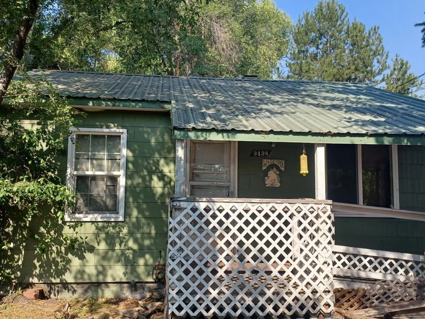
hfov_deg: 58.2
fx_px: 380
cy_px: 149
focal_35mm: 31
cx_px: 191
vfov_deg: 45.4
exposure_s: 1/198
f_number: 1.8
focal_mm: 4.6
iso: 32
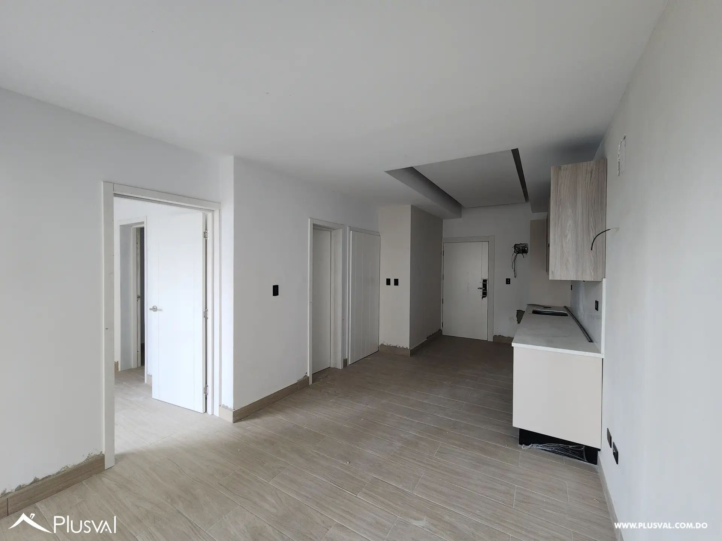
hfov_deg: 106.2
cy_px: 270
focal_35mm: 13
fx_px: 271
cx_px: 361
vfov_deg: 89.9
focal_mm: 2.2
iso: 100
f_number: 2.2
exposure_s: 1/60
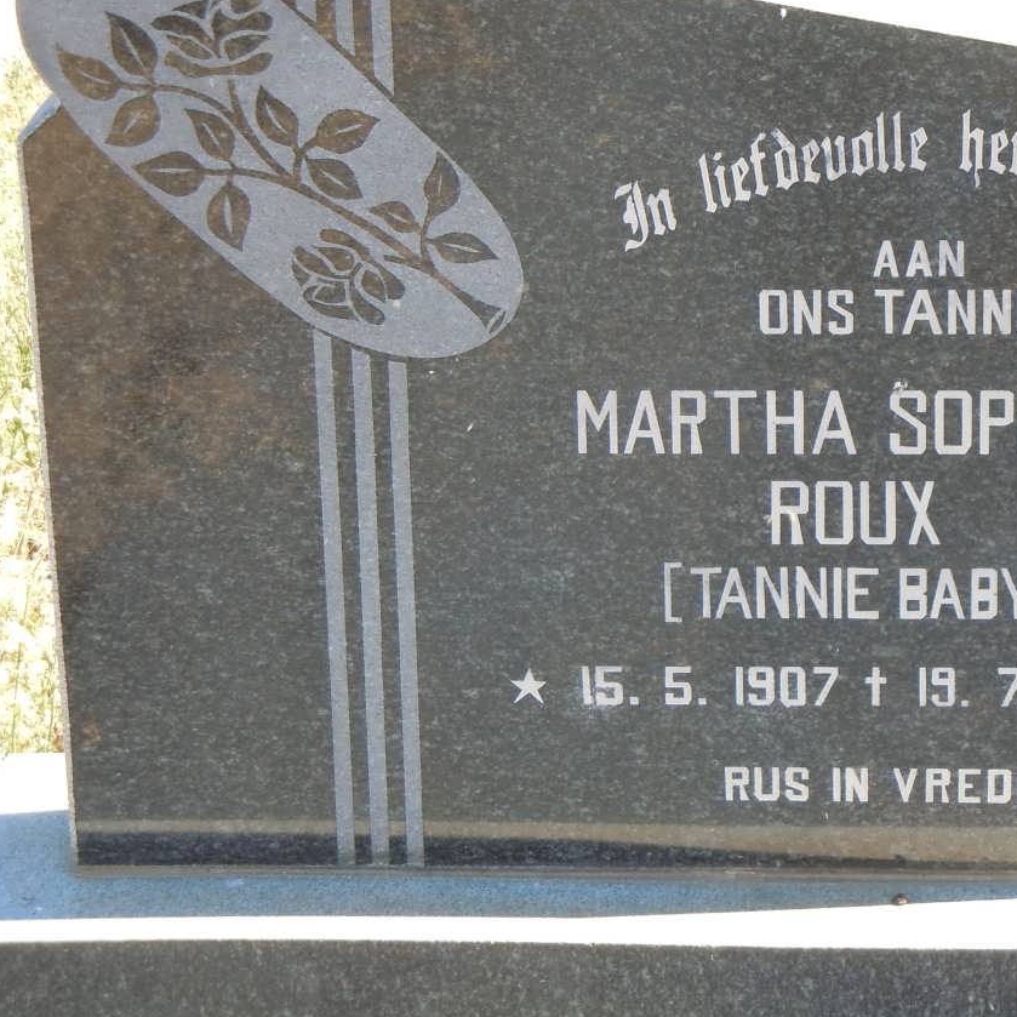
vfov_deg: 13.5
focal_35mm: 129
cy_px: 479
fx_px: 4288
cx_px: 695
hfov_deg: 13.5
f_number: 4.5
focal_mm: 18.3
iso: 200
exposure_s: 1/160
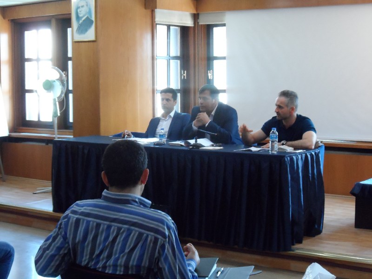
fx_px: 752
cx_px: 186
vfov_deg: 21.0
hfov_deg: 27.8
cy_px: 140
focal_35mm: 70
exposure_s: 1/20
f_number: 4.6
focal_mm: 12.8
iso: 800
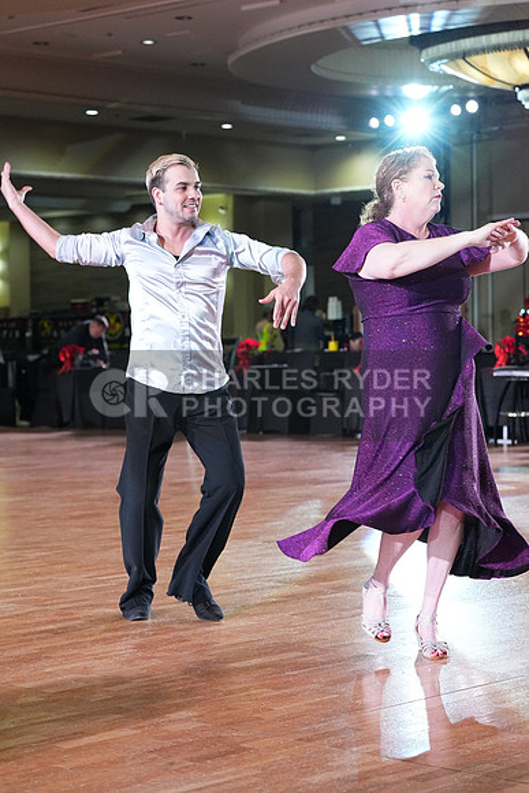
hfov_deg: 16.7
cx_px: 264
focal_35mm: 82
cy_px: 396
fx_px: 1806
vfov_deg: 24.8
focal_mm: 82
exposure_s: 1/400
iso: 6400
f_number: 5
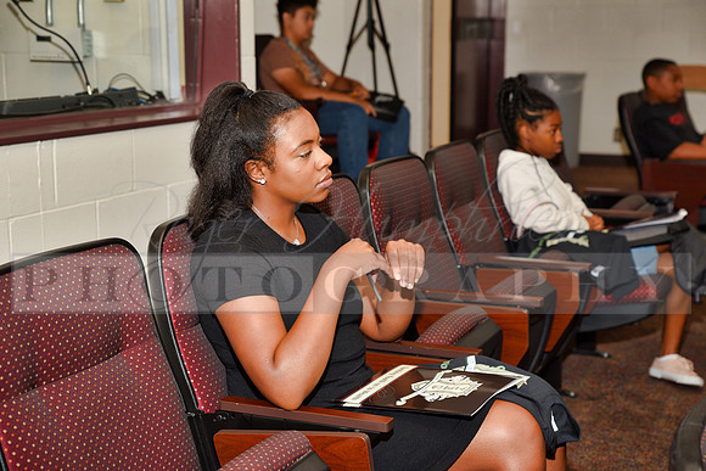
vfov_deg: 19.5
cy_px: 236
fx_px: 1373
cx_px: 353
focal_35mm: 70
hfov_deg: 28.8
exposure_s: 1/60
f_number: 5
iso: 200
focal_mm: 70
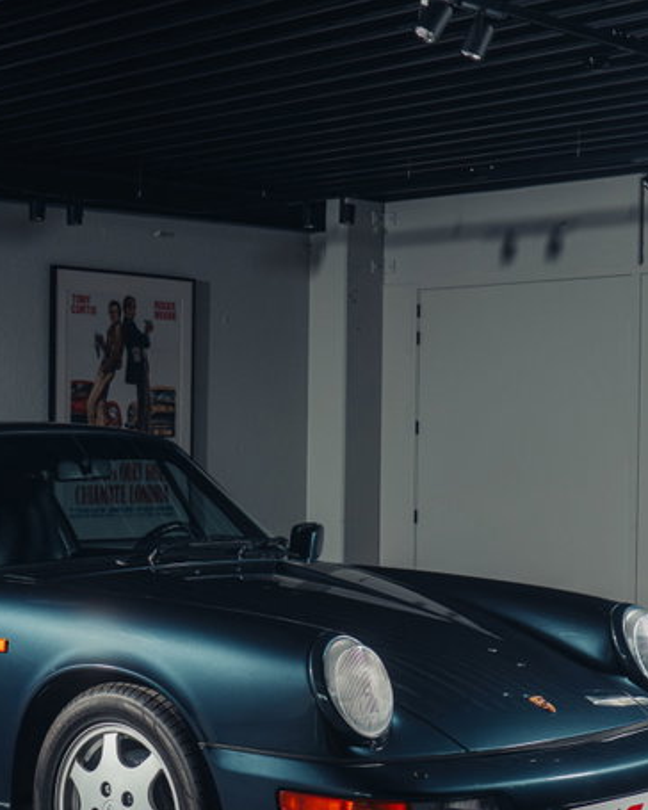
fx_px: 1822
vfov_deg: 25.0
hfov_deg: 19.9
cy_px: 521
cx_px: 117
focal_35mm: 76
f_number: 5.6
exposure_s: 1/40
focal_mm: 36
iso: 400
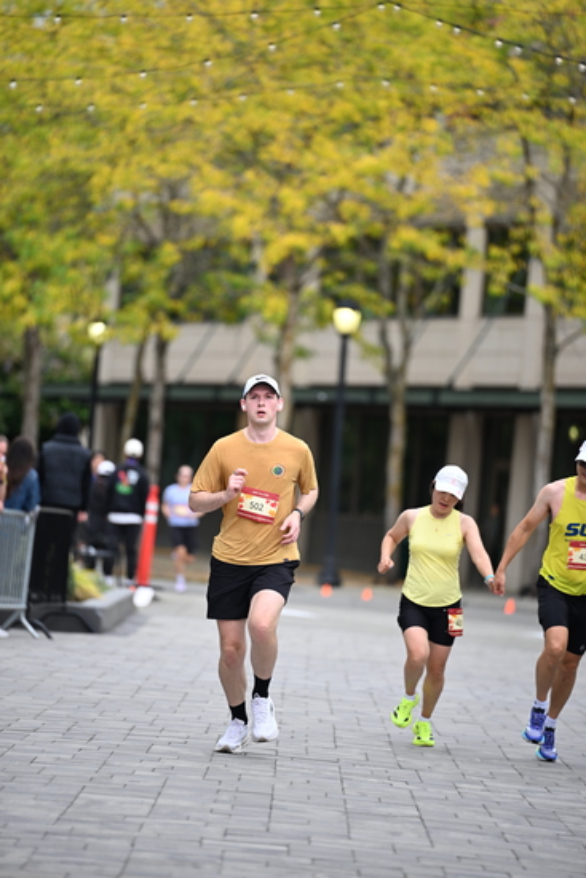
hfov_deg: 6.9
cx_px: 293
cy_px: 439
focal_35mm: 200
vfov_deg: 10.3
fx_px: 4880
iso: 640
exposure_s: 1/2000
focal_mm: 200
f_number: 2.8
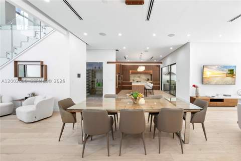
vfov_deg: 81.2
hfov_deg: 104.3
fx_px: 94
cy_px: 80
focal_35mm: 14
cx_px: 120
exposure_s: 1/25
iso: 250
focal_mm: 14
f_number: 8
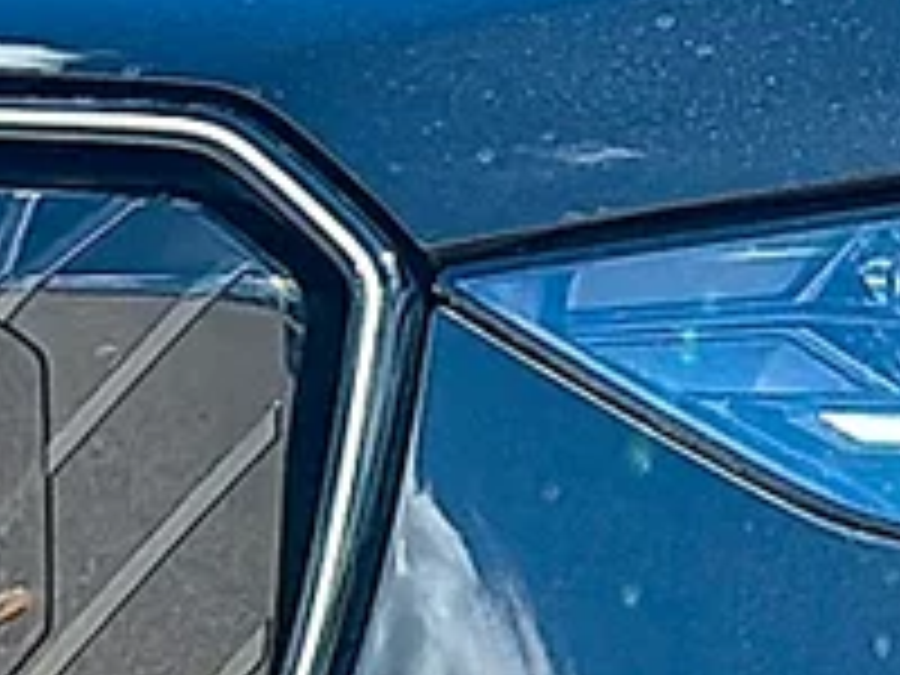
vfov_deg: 6.0
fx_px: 6448
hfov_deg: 7.9
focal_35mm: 248
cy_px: 290
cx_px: 1233
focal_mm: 6.86
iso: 100
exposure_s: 1/2825
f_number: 1.78
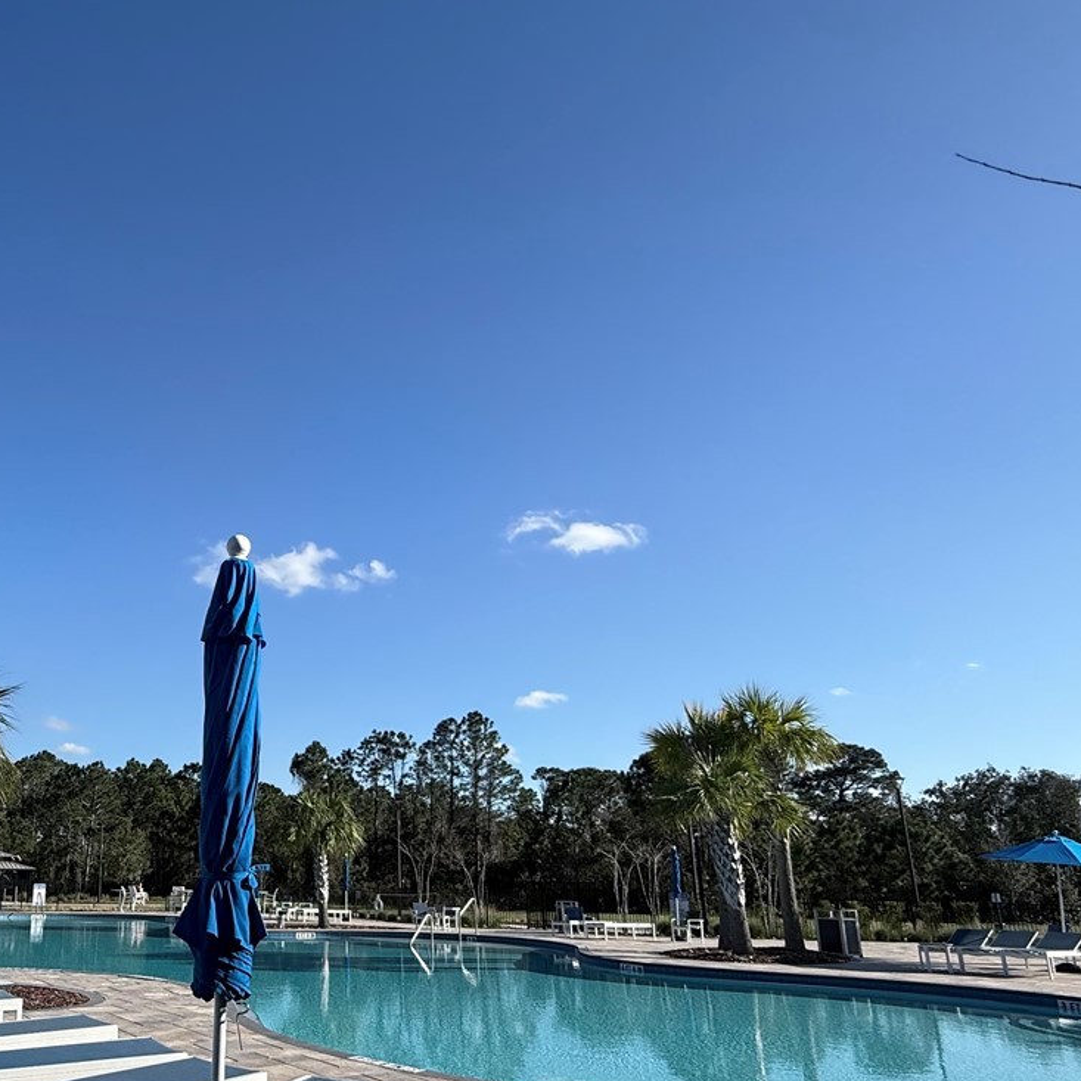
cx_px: 265
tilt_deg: +15.6
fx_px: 954
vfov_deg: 58.7
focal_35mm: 27
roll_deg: -1.8
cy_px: 636
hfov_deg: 56.1
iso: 50
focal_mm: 2.22
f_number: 2.2
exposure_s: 1/1961
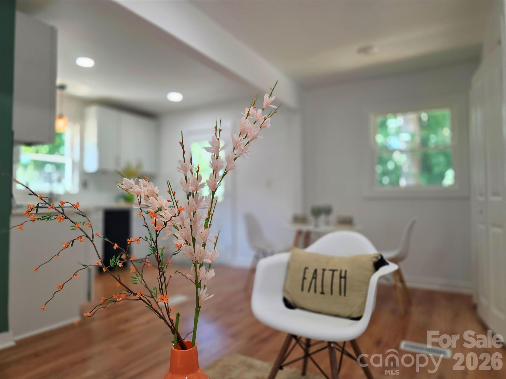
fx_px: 336
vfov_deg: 58.9
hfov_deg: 73.9
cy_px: 190
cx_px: 253
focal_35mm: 23
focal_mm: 6.3
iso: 160
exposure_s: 1/120
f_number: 1.7
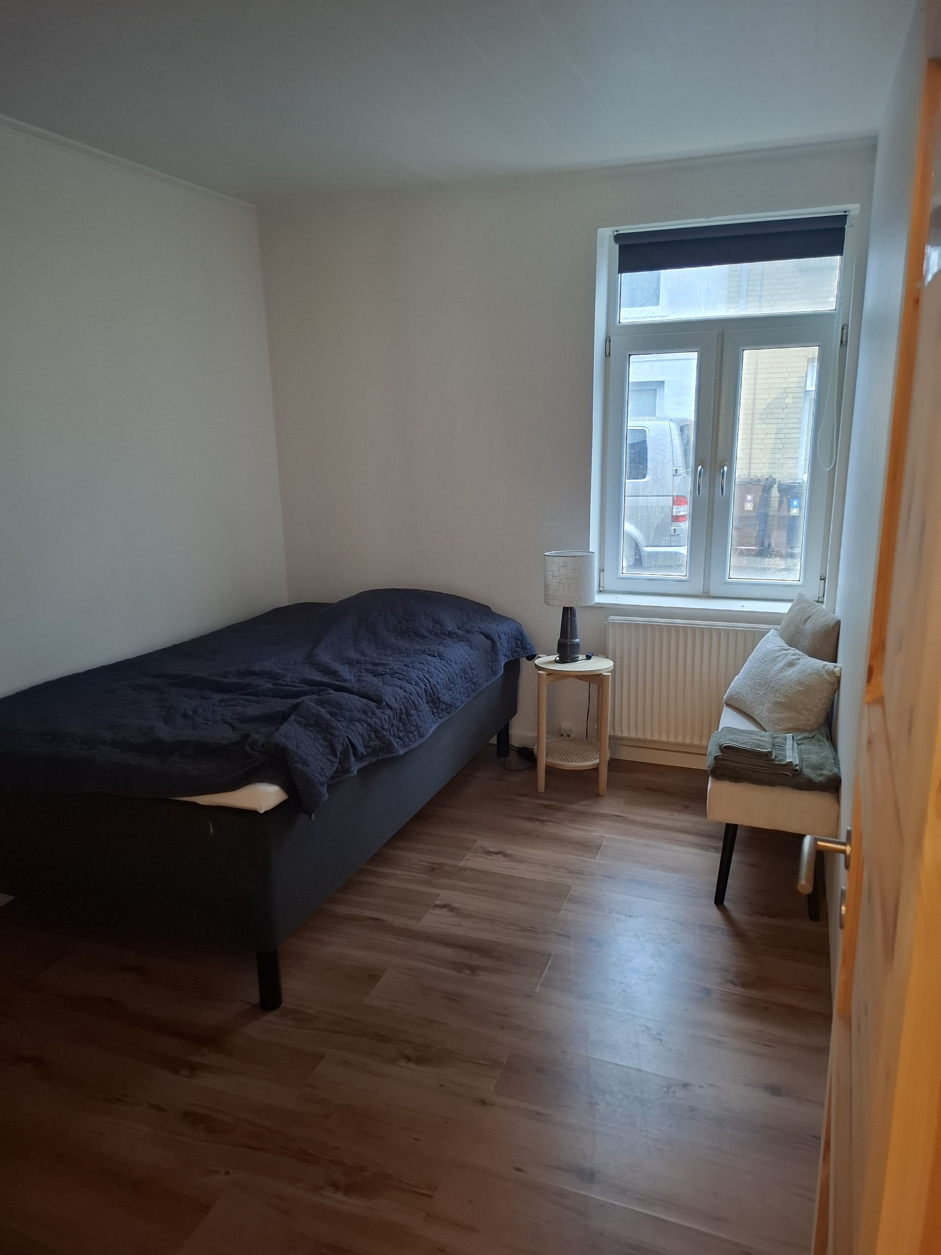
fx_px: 834
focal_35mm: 23
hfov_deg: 58.9
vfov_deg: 73.9
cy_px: 628
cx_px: 470
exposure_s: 1/25
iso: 400
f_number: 1.8
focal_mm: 5.54
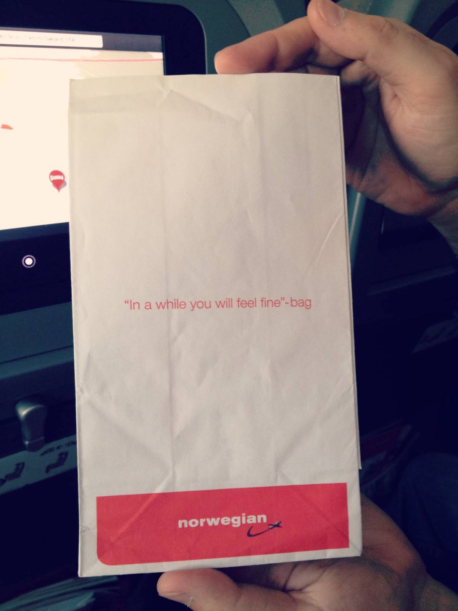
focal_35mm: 35
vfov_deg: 52.6
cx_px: 229
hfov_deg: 40.7
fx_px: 617
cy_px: 306
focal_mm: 4.28
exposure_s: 1/20
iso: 125
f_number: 2.4
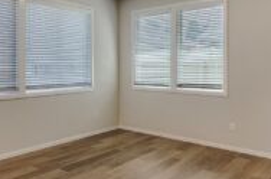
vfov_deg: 40.6
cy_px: 109
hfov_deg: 55.0
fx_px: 240
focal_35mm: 32
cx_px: 56
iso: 160
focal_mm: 10
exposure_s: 1/20
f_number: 5.6
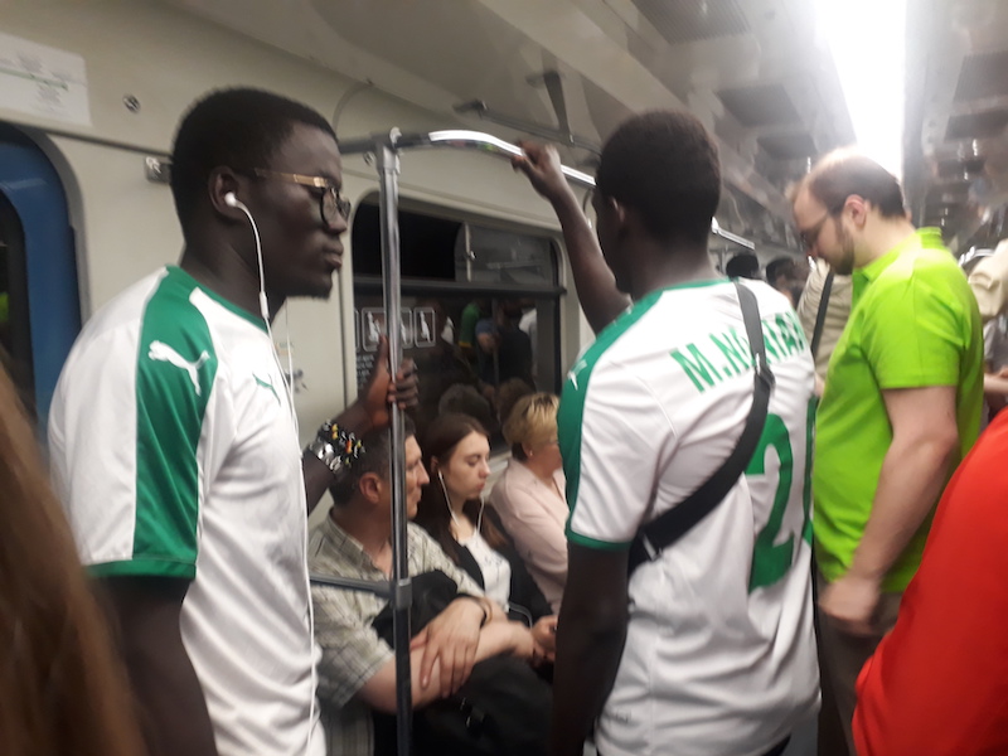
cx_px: 504
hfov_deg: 65.3
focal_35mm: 27
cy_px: 378
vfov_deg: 51.4
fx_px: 786
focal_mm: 3.6
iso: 160
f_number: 1.9
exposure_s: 1/33
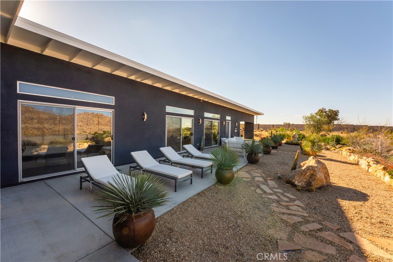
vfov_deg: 81.2
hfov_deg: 104.2
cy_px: 131
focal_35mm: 14
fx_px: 153
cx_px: 196
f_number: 18
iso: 100
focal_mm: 14
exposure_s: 1/100
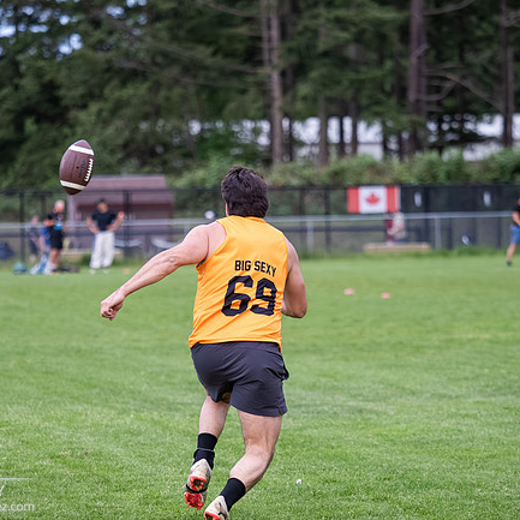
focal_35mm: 237
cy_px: 260
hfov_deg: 7.4
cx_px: 220
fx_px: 4028
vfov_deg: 7.4
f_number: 2.8
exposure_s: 1/1250
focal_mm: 100
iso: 1600
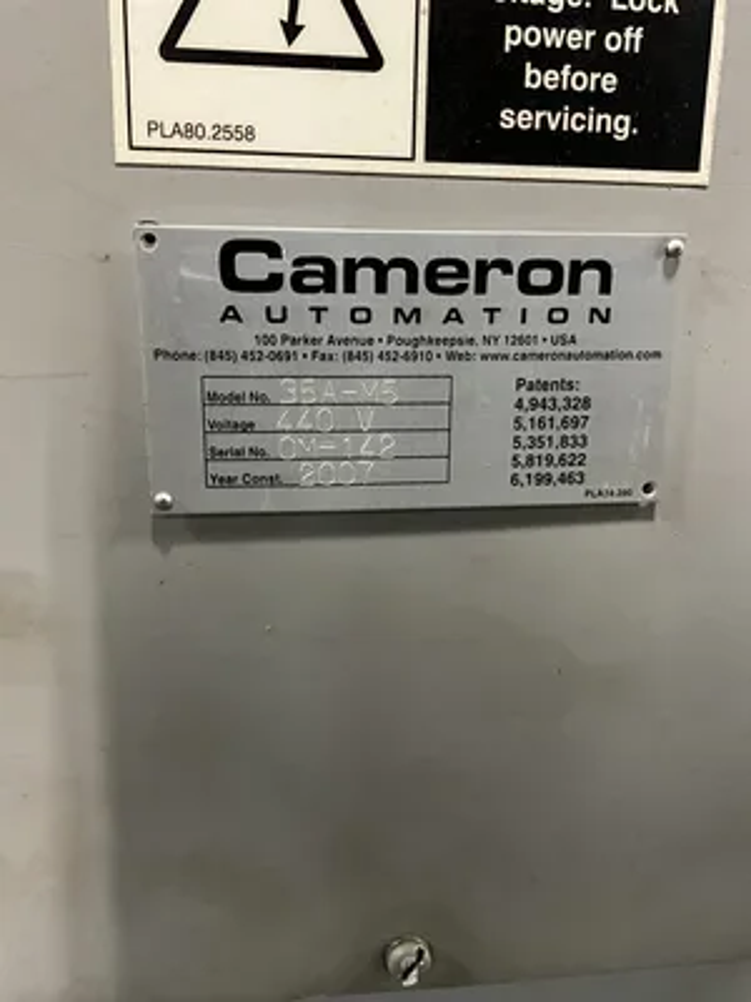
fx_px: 839
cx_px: 376
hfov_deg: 48.2
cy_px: 501
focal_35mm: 29
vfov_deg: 61.7
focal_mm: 3
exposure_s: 1/30
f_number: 1.8
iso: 400
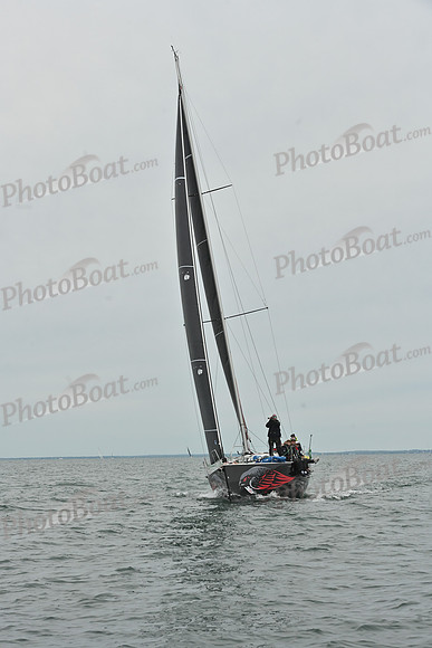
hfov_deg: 17.1
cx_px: 216
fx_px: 1439
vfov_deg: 25.4
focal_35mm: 80
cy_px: 324
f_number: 11
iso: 320
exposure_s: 1/1250
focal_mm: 80
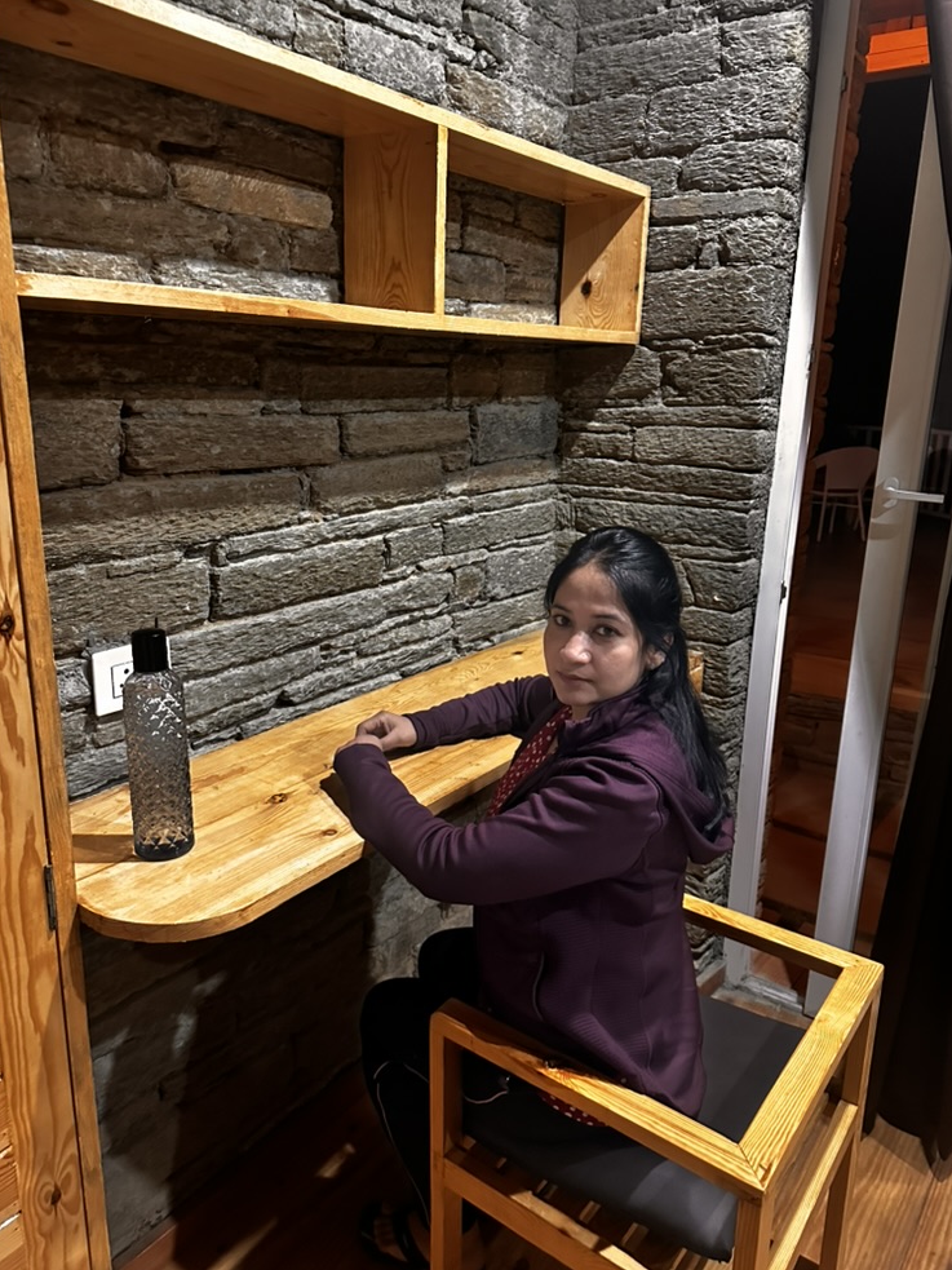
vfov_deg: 69.4
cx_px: 465
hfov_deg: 54.9
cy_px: 630
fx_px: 917
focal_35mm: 25
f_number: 1.78
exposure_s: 1/33
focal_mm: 6.86
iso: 1000
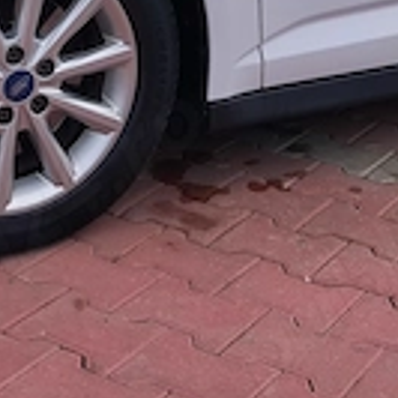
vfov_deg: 17.2
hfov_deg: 18.9
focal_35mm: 92
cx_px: 218
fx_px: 1197
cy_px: -186
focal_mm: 6.57
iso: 50
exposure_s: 1/1567
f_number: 1.6
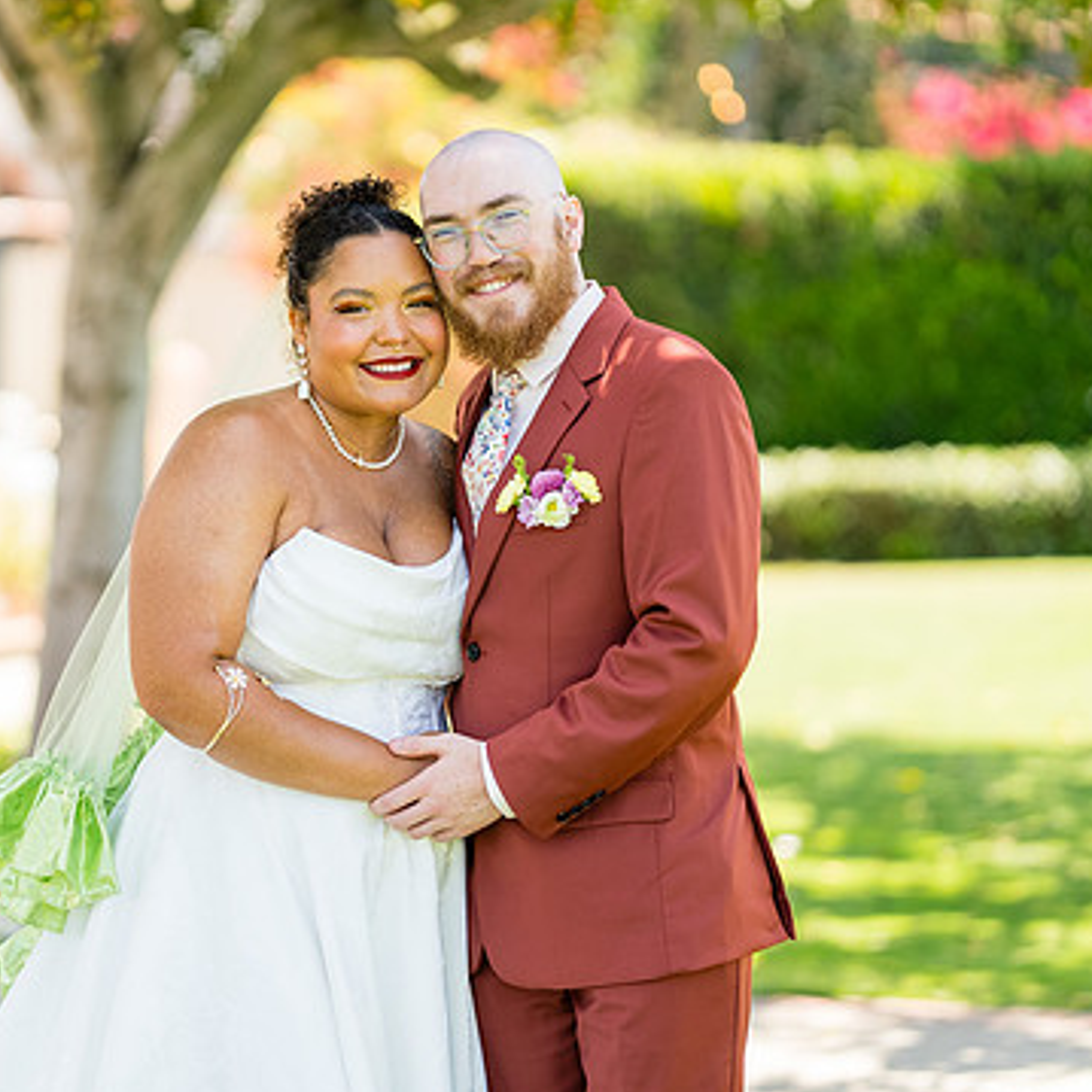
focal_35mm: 123
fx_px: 4390
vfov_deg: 14.2
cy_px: 500
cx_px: 413
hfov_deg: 14.2
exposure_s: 1/1250
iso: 100
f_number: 1.4
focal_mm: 85
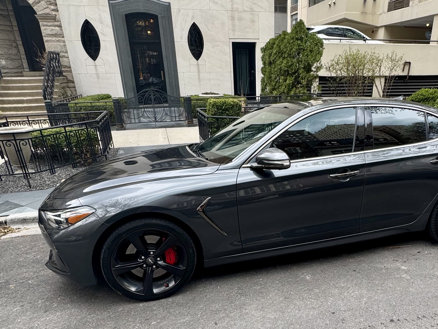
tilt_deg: -23.4
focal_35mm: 27
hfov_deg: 64.6
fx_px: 342
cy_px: 224
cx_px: 266
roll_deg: +1.2
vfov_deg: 50.3
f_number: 2.2
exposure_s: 1/208
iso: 40
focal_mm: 2.22
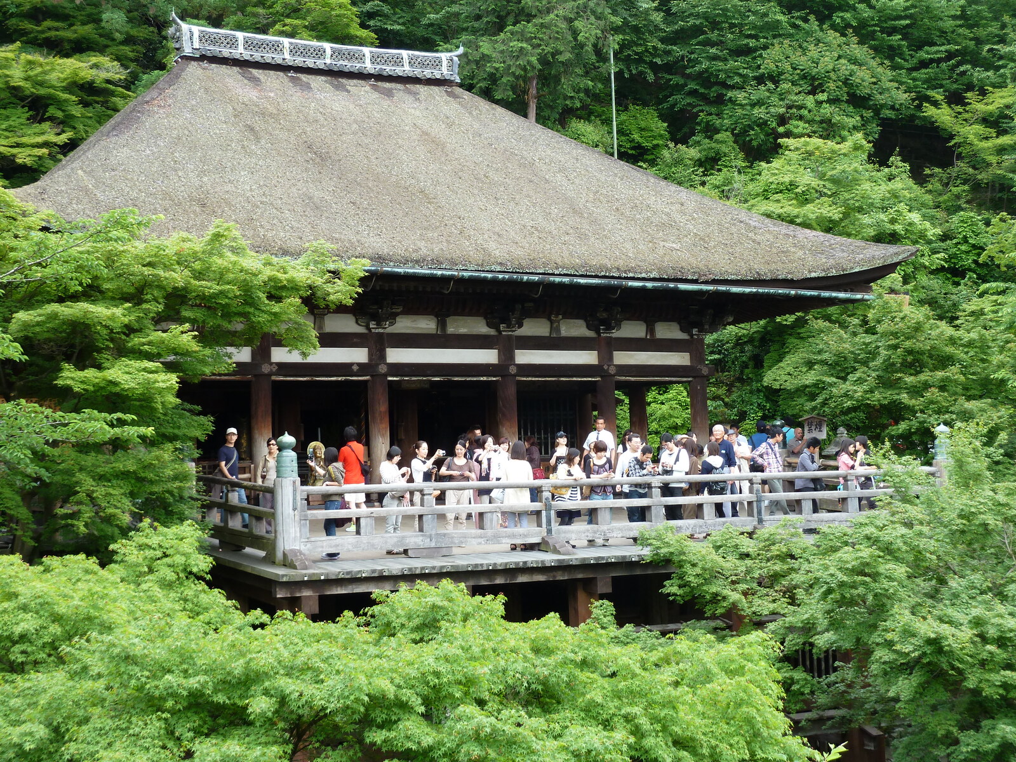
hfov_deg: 34.9
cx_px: 508
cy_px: 381
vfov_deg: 26.6
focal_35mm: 55
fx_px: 1614
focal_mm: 9.1
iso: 100
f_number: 3.9
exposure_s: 1/40
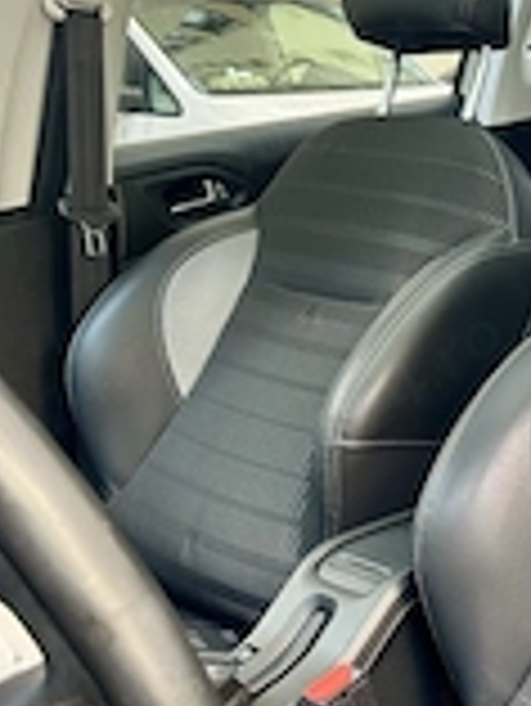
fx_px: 1246
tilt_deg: -19.0
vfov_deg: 31.3
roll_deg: +0.9
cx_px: 513
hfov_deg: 23.2
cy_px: 499
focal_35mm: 61
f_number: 1.78
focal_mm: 6.86
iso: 80
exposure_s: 1/121
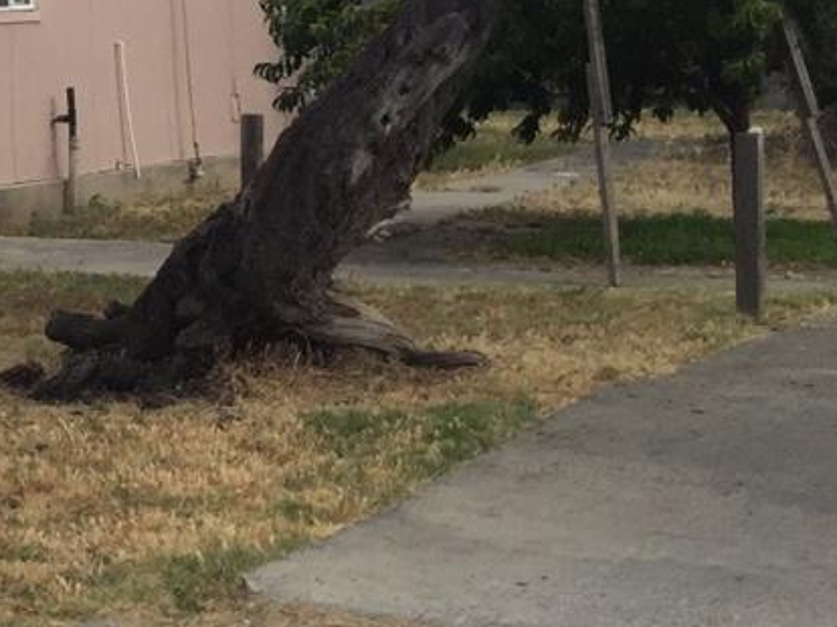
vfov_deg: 14.0
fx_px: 2537
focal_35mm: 105
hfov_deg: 16.0
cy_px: 113
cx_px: -659
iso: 32
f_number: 2.2
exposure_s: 1/1721
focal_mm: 4.15
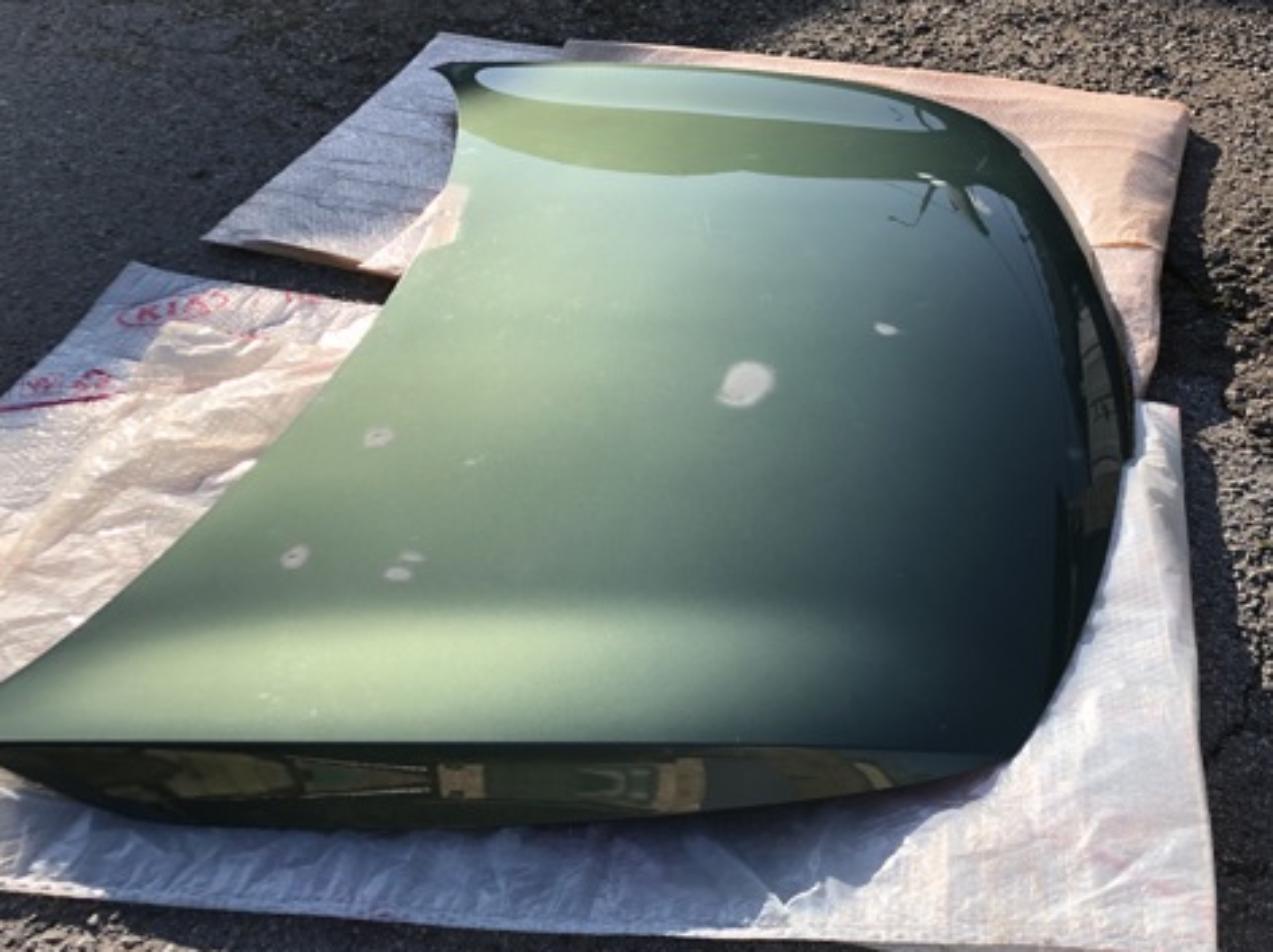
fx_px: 1396
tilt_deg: -37.6
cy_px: 533
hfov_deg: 48.8
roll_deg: +2.5
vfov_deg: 37.6
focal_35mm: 38
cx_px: 755
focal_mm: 4
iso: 20
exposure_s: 1/1389
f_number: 1.8
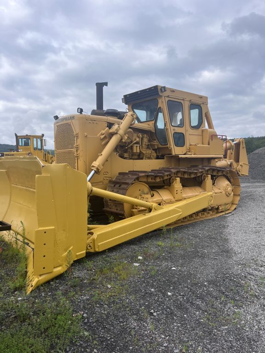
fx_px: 265
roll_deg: +3.9
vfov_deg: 67.3
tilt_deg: -2.4
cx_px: 132
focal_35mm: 26
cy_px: 176
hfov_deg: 53.1
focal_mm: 5.1
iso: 50
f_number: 1.6
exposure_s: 1/2967
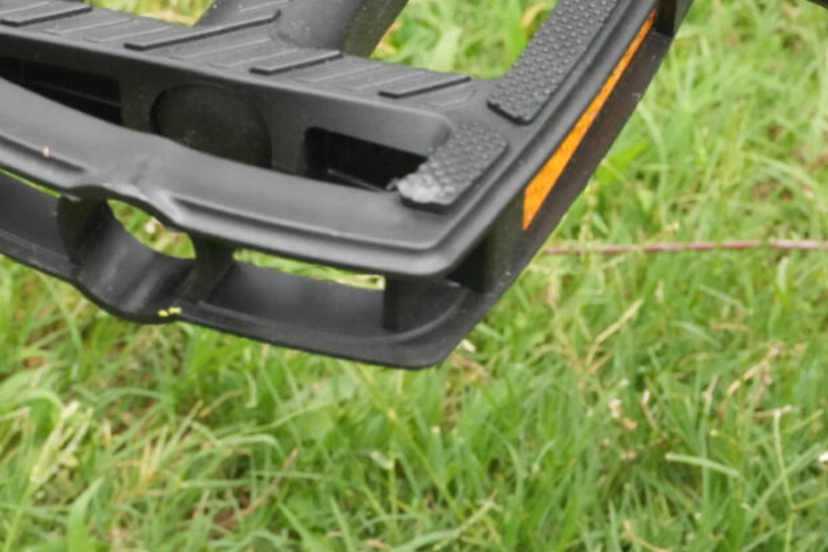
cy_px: 72
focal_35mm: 127
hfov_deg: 16.1
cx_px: 309
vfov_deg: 10.7
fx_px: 2921
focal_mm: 44
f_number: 16
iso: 4000
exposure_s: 1/160
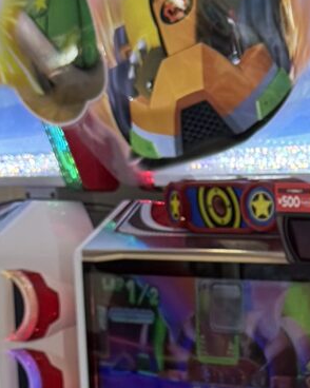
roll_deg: -0.5
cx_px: 521
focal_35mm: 163
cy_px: 590
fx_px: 1871
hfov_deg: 9.1
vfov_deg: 11.3
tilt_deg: -11.2
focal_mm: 6.76
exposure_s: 1/253
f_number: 1.78
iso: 160
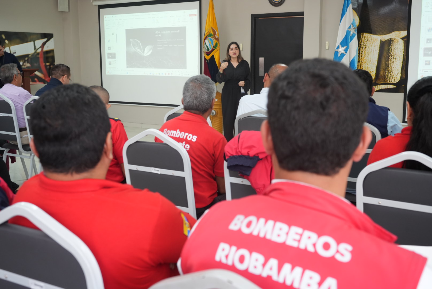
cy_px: 144
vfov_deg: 32.7
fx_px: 492
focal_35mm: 41
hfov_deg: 47.4
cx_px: 216
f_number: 6.3
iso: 1600
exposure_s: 1/50
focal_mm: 41
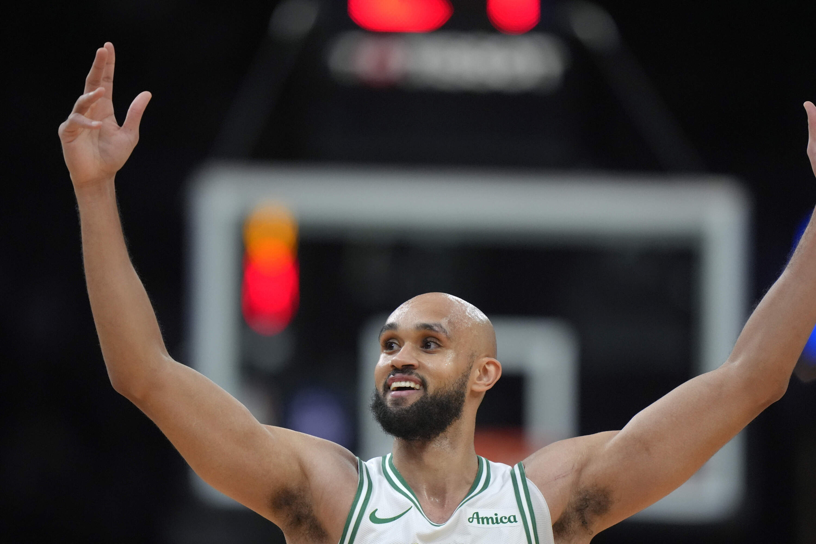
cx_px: 408
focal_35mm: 400
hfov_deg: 5.2
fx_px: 9066
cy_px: 272
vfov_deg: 3.4
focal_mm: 400
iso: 4000
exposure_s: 1/2500
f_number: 2.8
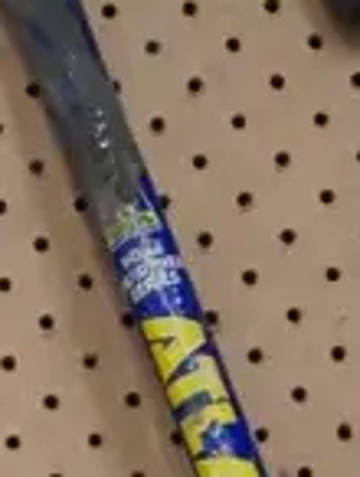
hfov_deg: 4.7
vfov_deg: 6.3
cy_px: 908
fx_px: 4258
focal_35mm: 308
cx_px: -592
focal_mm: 22
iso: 3200
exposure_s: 1/500
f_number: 4.5
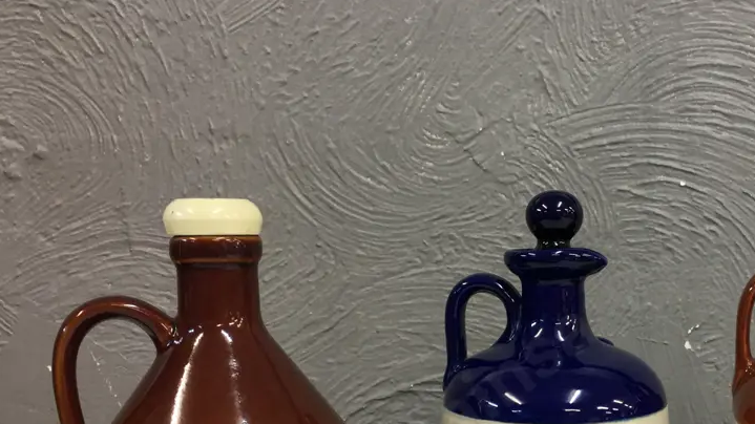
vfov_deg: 25.8
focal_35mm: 45
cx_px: 531
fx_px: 901
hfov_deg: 44.5
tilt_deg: -5.8
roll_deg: +0.9
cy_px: 365
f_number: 2.2
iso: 32
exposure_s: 1/17
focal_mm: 4.15
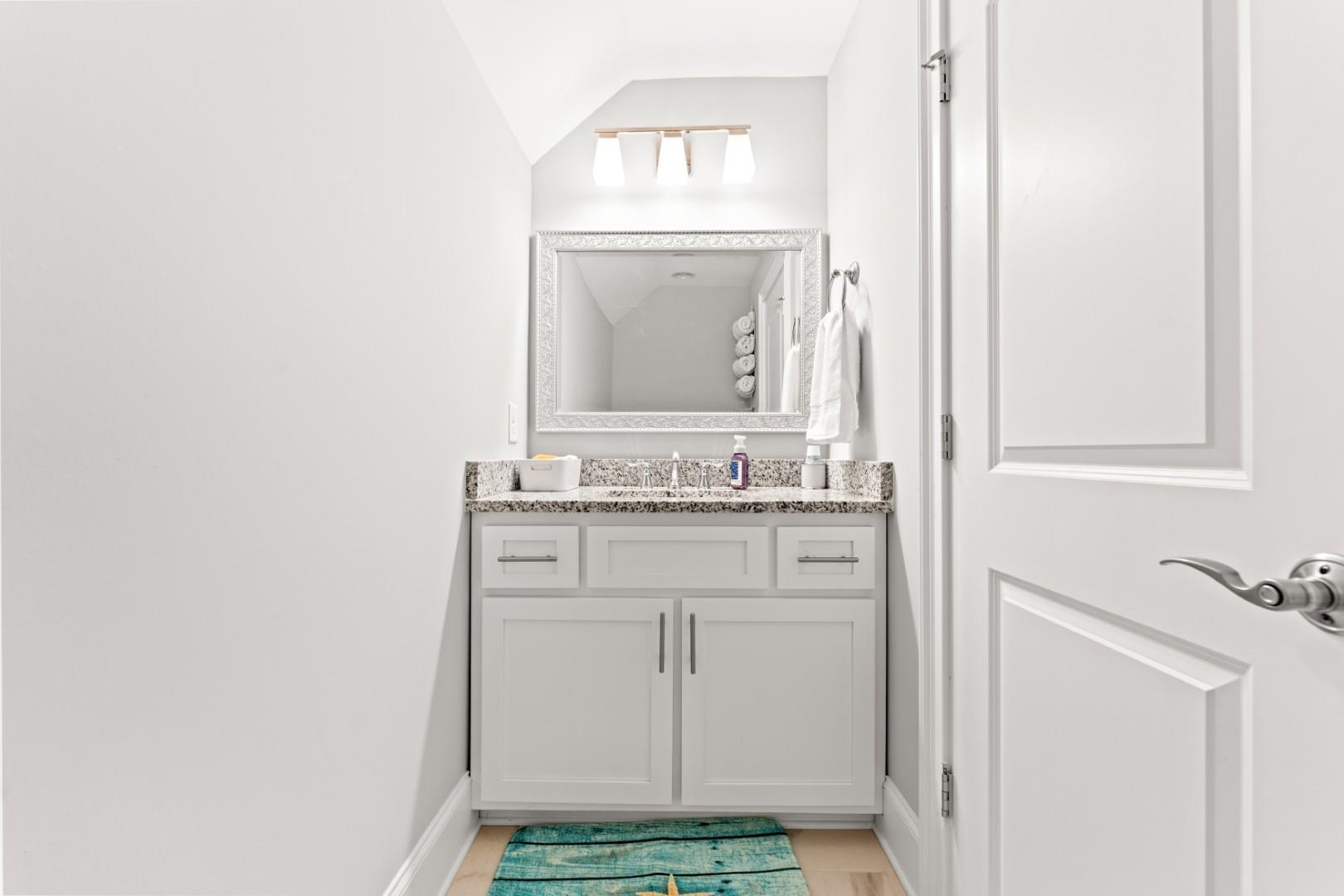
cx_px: 672
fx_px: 523
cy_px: 448
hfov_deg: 104.3
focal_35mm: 14
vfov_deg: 81.2
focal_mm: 14
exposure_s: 1/2
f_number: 7.1
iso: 320
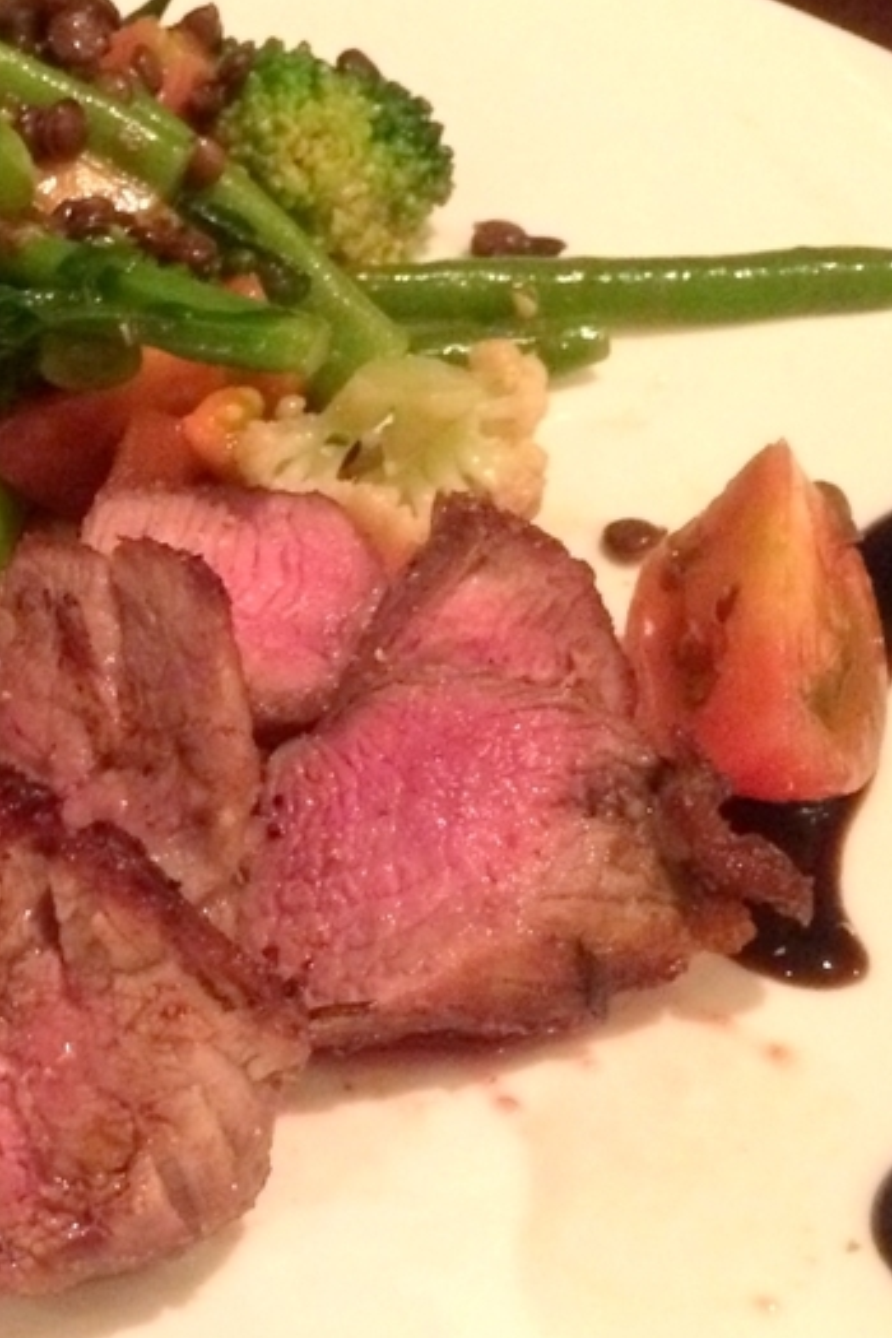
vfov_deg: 29.2
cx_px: -82
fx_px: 2564
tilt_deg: -45.1
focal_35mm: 69
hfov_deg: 19.0
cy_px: 668
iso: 500
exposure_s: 1/15
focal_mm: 4.15
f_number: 2.2
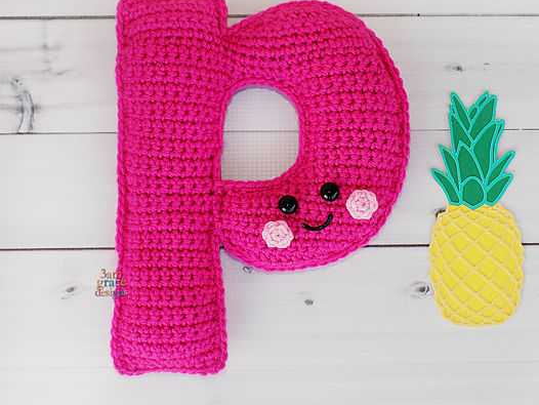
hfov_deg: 42.1
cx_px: 279
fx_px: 701
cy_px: 193
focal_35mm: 45
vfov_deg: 32.2
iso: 80
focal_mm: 6.6
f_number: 3.5
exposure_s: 1/125
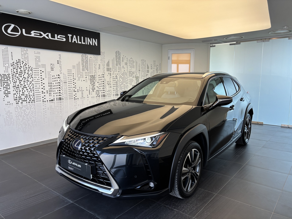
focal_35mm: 26
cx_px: 146
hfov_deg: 67.3
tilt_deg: -8.2
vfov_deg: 53.1
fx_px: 219
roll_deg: +0.2
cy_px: 110
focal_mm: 5.96
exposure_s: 1/100
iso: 64
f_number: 1.6
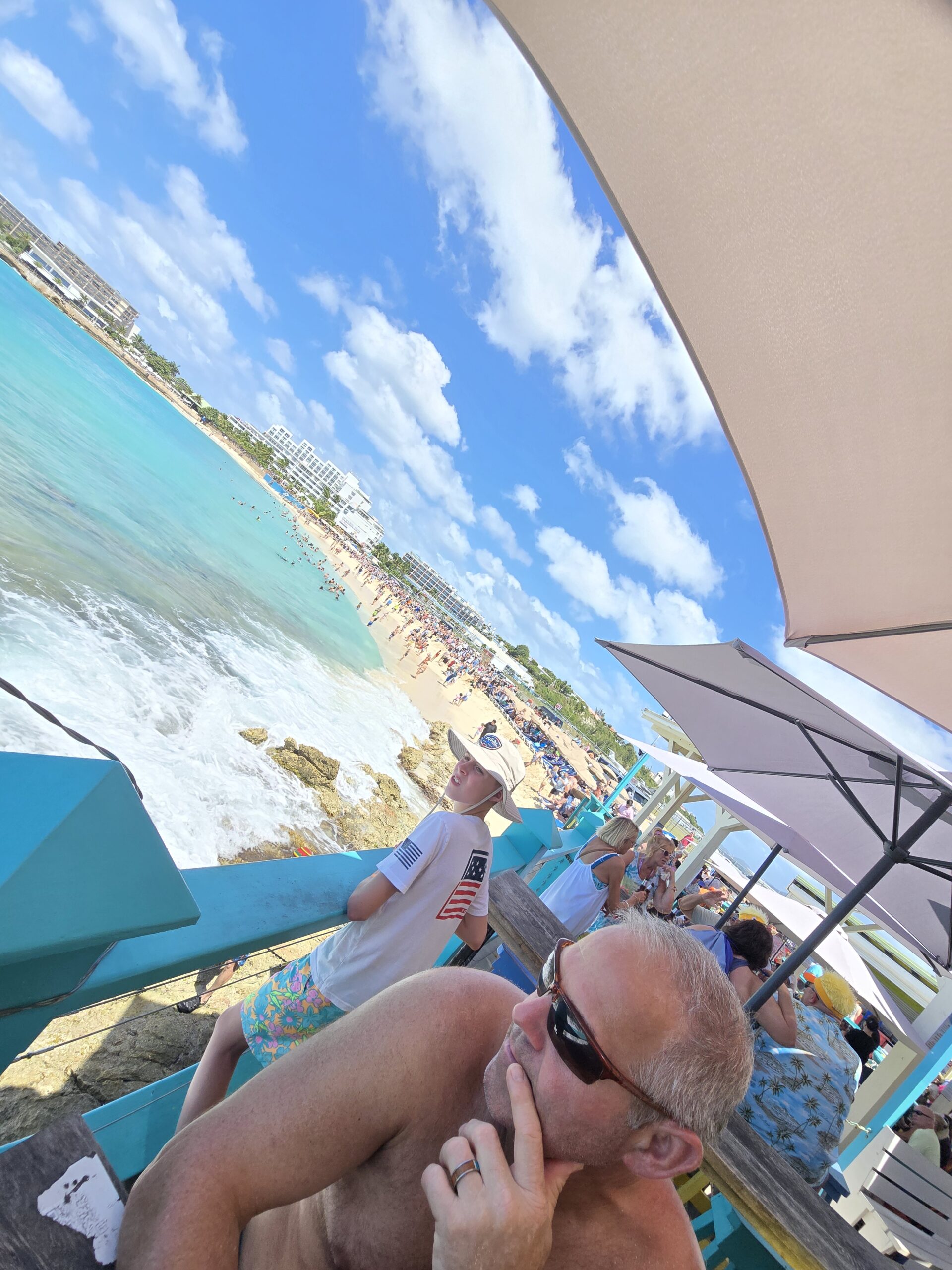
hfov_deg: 89.9
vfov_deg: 106.2
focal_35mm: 13
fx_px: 477
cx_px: 476
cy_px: 635
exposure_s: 1/1354
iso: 50
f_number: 2.2
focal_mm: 2.2
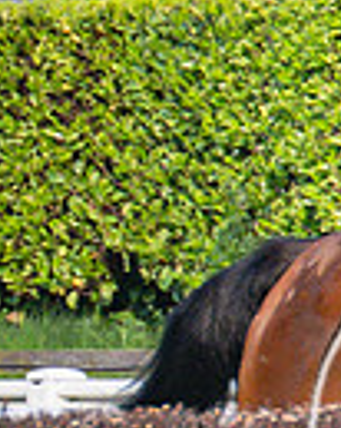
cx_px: -56
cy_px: 230
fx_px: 15800
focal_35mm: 1251
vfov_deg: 1.5
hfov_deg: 1.2
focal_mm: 98
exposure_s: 1/2000
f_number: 4
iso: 400
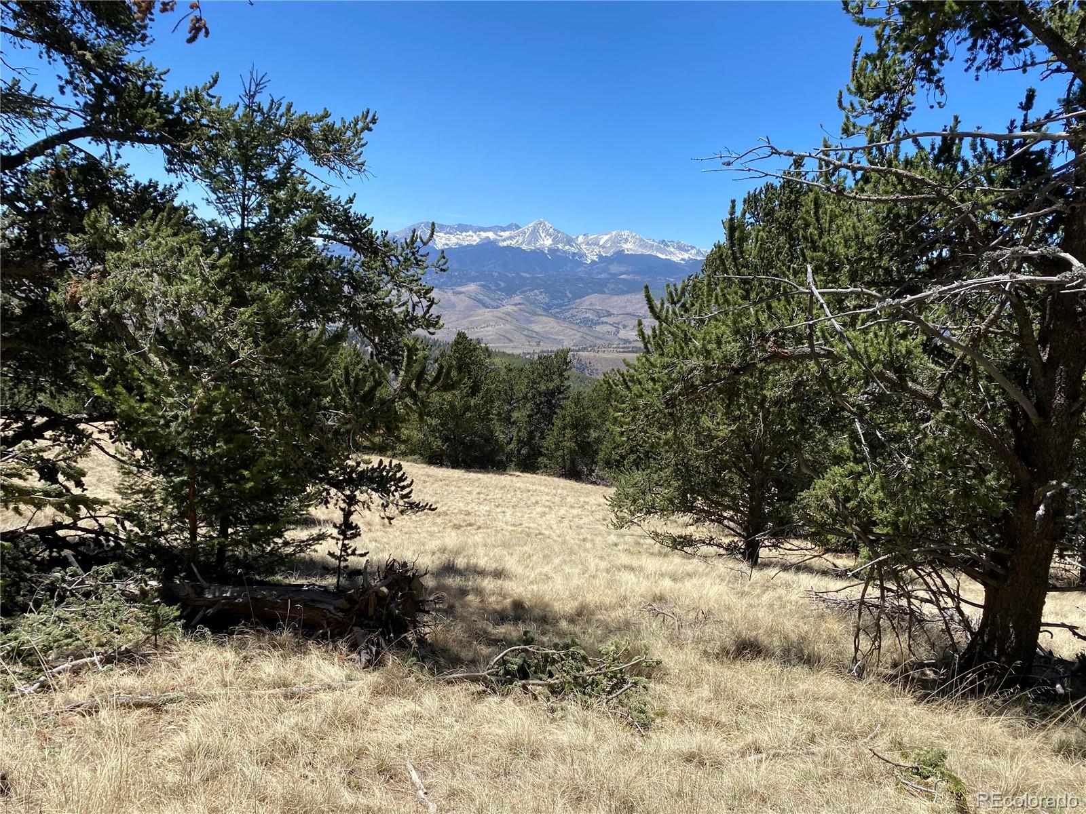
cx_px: 543
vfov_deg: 53.1
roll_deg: -4.9
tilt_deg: -11.3
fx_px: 816
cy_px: 407
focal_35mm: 26
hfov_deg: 67.3
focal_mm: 4.25
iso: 32
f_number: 1.8
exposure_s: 1/1754
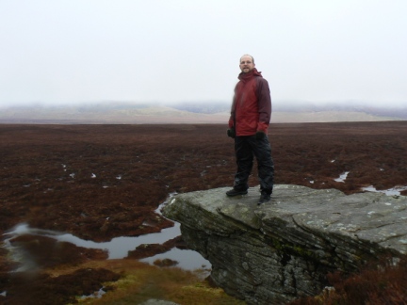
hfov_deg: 51.4
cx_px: 204
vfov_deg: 39.7
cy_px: 152
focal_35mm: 36
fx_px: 423
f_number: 4
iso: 80
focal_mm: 6
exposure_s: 1/60
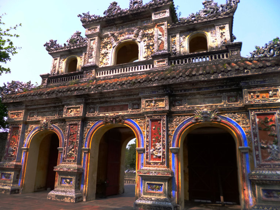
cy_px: 109
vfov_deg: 54.9
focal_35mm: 25
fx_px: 202
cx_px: 135
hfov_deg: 69.4
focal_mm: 4.3
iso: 160
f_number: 2.5
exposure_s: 1/500
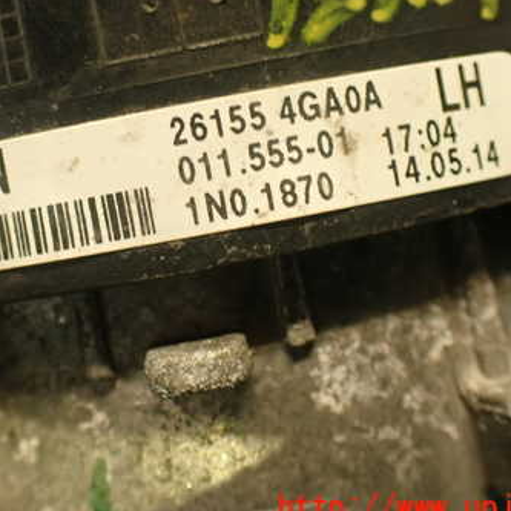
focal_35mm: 51
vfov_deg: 33.2
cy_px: 183
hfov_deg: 33.1
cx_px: 164
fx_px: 852
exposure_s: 1/30
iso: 400
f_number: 2.4
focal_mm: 5.79
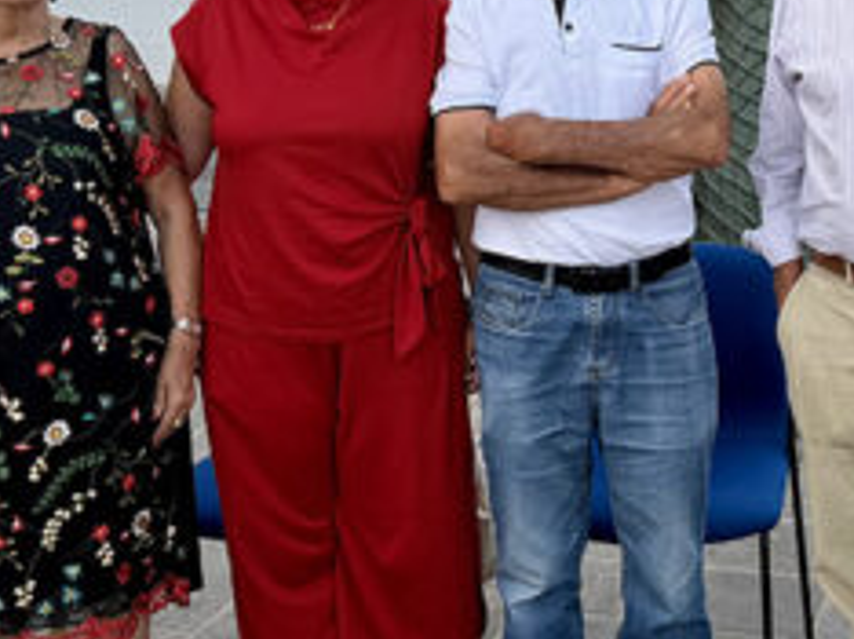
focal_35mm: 77
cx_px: 653
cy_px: 152
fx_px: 1898
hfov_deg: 25.0
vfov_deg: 19.0
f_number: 1.78
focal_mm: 6.76
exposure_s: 1/1949
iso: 100
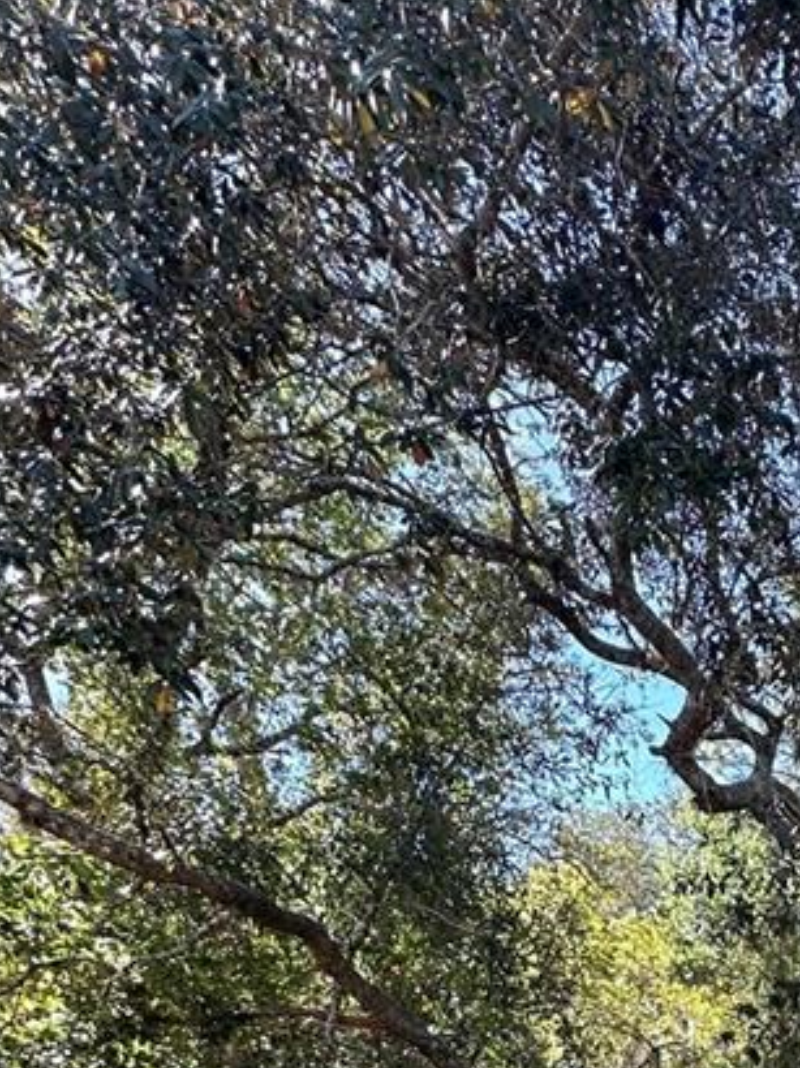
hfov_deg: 27.4
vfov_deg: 34.7
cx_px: 1118
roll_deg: +2.9
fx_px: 1265
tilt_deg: -2.6
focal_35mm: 41
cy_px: 1331
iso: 40
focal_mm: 2.22
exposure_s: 1/223
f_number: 2.2
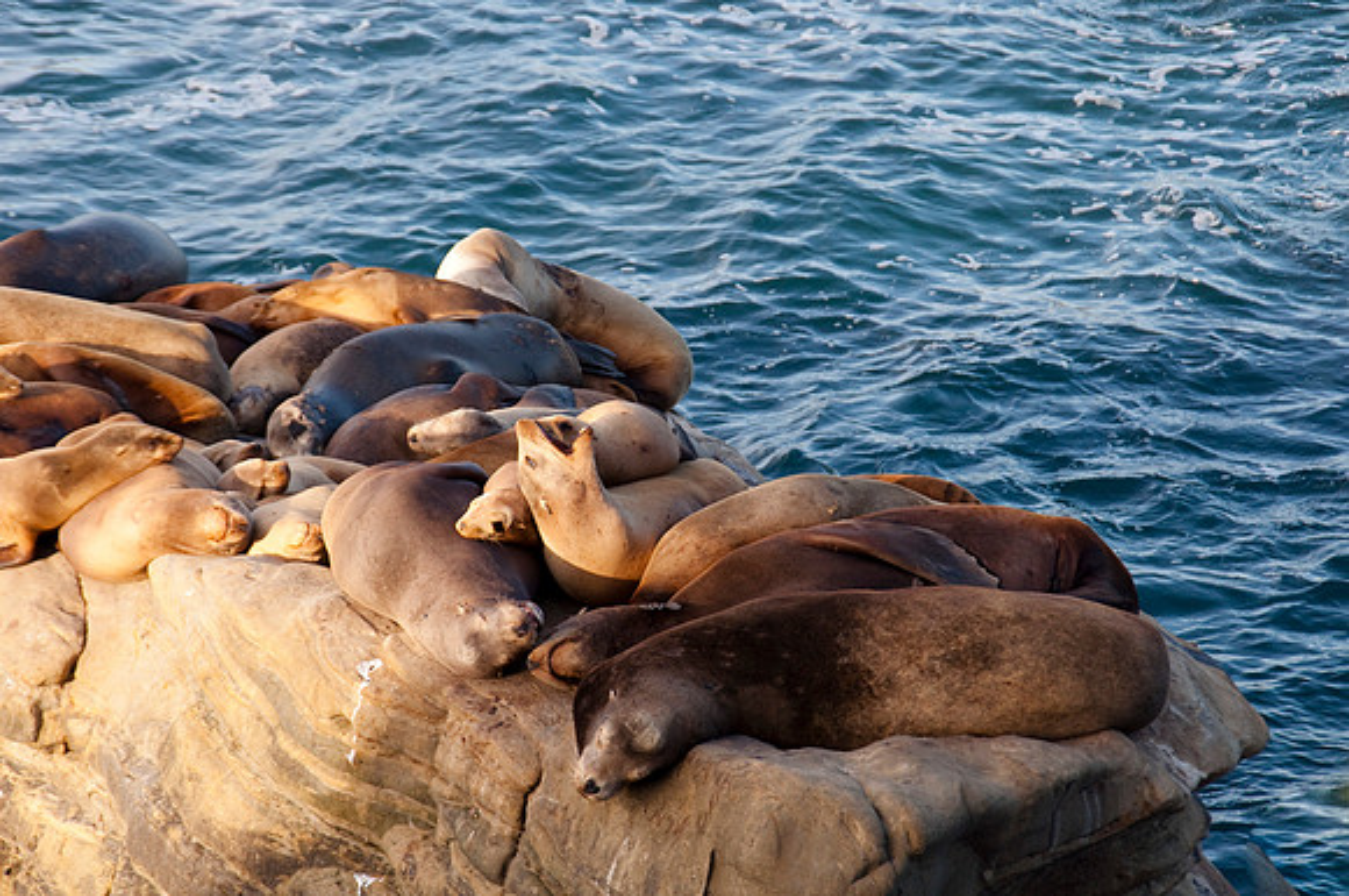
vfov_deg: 8.7
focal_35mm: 158
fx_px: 5894
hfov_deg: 13.1
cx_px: 674
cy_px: 448
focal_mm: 105
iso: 400
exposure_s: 1/250
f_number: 10
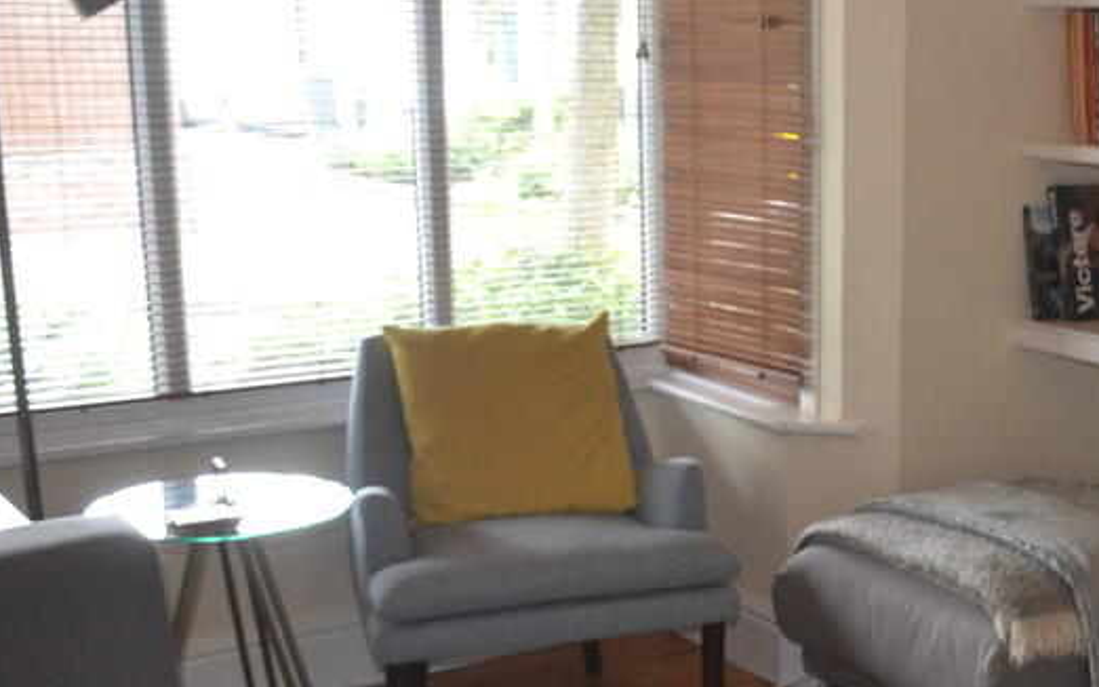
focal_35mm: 54
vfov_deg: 23.8
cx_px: 990
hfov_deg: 35.3
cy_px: 482
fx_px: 1617
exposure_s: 1/60
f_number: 3.5
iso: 1100
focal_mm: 18
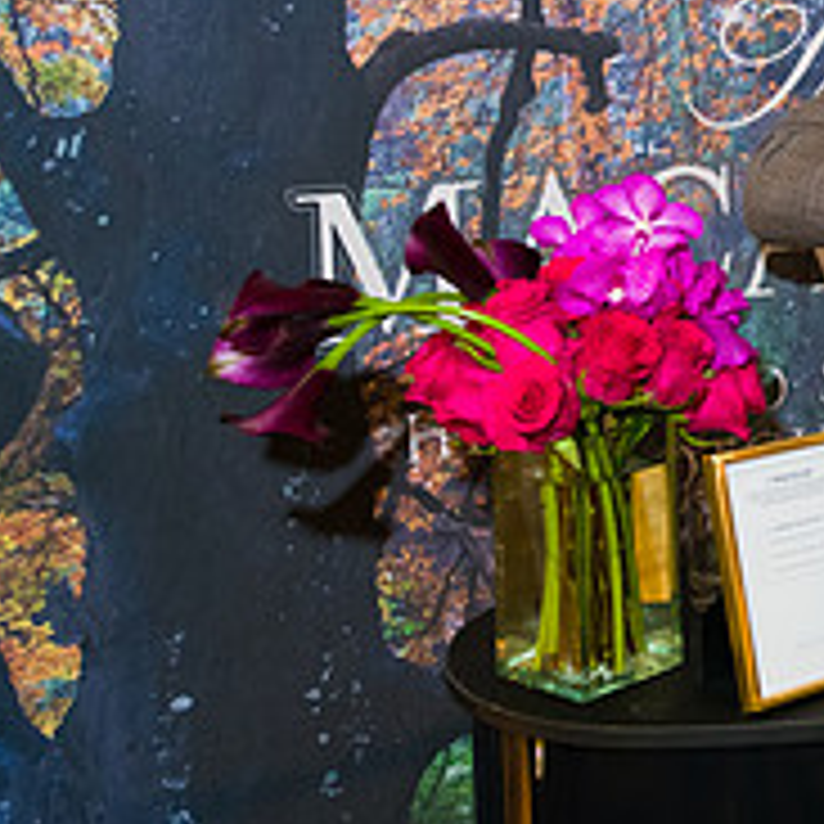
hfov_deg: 21.7
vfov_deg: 24.0
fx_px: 1885
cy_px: 88
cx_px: 1130
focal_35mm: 70
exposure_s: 1/125
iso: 1600
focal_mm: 26
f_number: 3.2
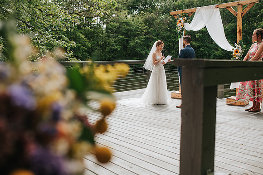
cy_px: 88
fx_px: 259
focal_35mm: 35
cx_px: 132
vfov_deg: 37.3
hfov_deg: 53.8
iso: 160
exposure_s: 1/1250
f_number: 2.8
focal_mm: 35
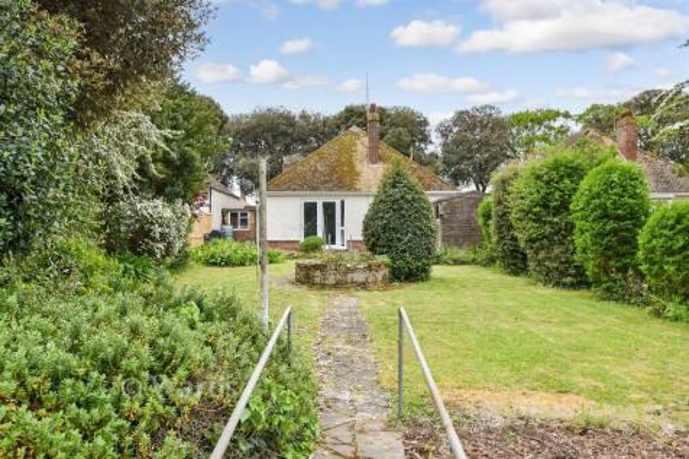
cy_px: 230
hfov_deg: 61.9
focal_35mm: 30
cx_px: 344
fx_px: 574
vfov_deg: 43.6
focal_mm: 20
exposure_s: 1/640
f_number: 8
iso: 1000
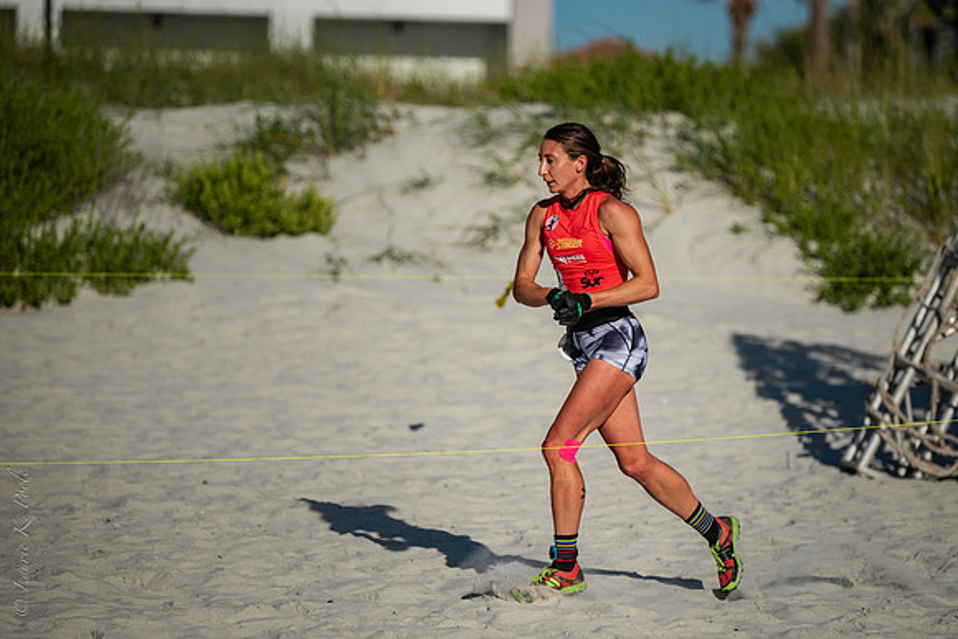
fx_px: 5312
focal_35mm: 200
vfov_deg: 6.9
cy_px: 313
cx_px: 567
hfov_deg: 10.3
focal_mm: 165
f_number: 2.8
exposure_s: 1/4000
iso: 220
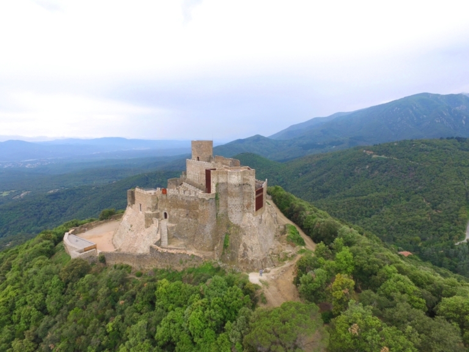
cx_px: 234
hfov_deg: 81.7
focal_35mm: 20
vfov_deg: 66.0
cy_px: 176
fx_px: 271
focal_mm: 3.61
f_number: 2.8
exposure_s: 1/188
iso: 100
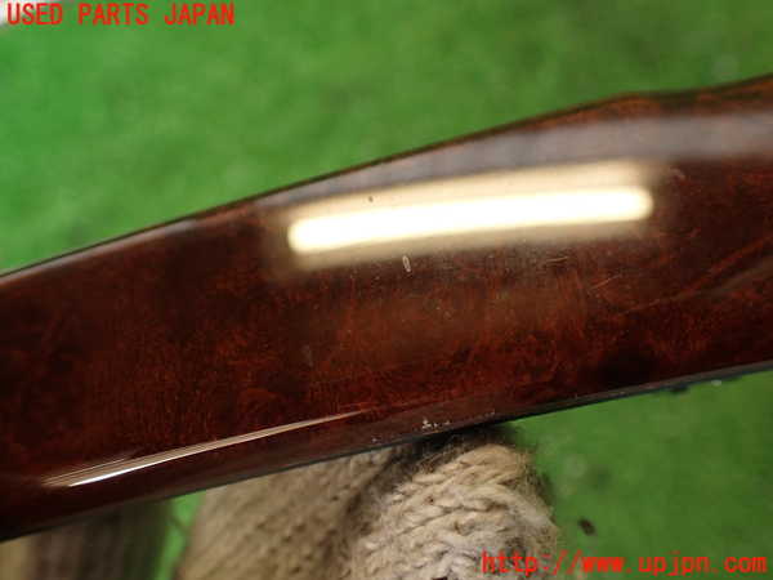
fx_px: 670
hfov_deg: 60.0
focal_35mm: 30
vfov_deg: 46.8
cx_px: 386
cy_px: 290
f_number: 2.3
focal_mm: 5.4
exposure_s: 1/50
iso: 200
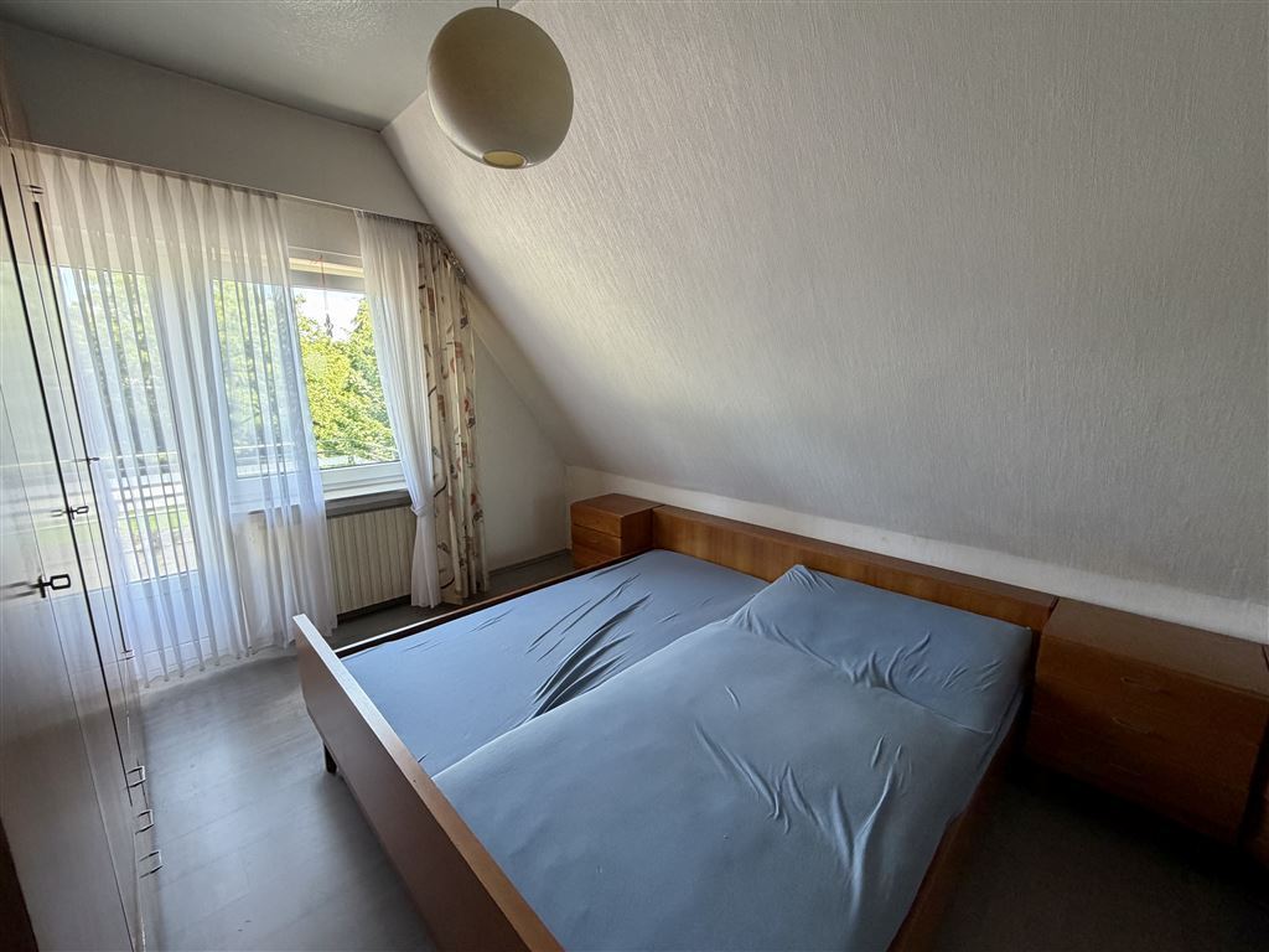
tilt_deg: -10.8
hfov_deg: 102.1
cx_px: 634
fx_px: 513
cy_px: 476
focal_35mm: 14
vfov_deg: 85.7
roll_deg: +1.1
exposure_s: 1/121
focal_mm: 2.22
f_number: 2.2
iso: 250
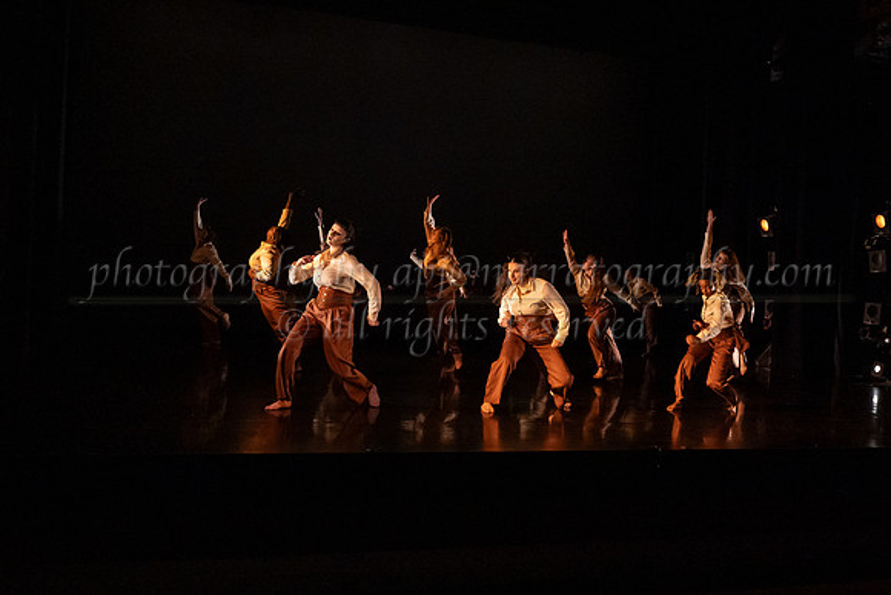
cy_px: 299
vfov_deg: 34.6
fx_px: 954
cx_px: 541
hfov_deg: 49.7
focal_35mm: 39
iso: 4000
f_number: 4
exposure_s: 1/400
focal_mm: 28
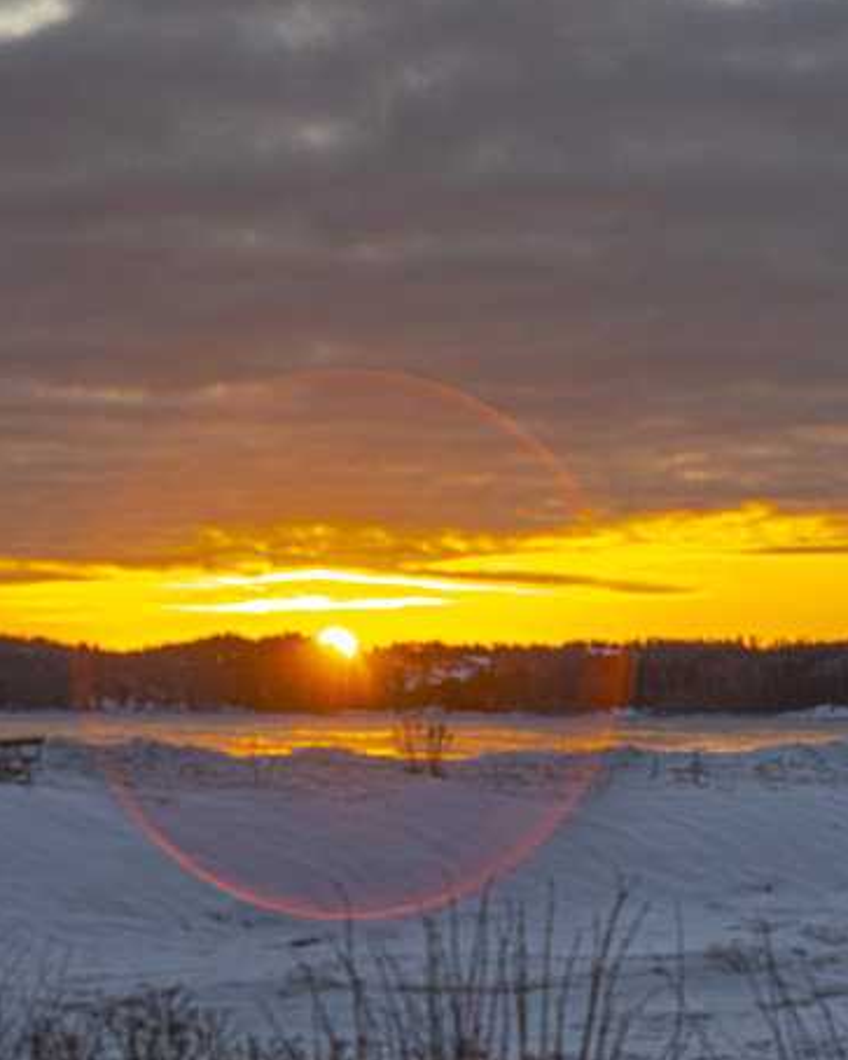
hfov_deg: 12.7
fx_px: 3797
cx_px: 259
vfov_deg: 15.9
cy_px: 576
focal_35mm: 121
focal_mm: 65
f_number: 8
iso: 320
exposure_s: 1/320
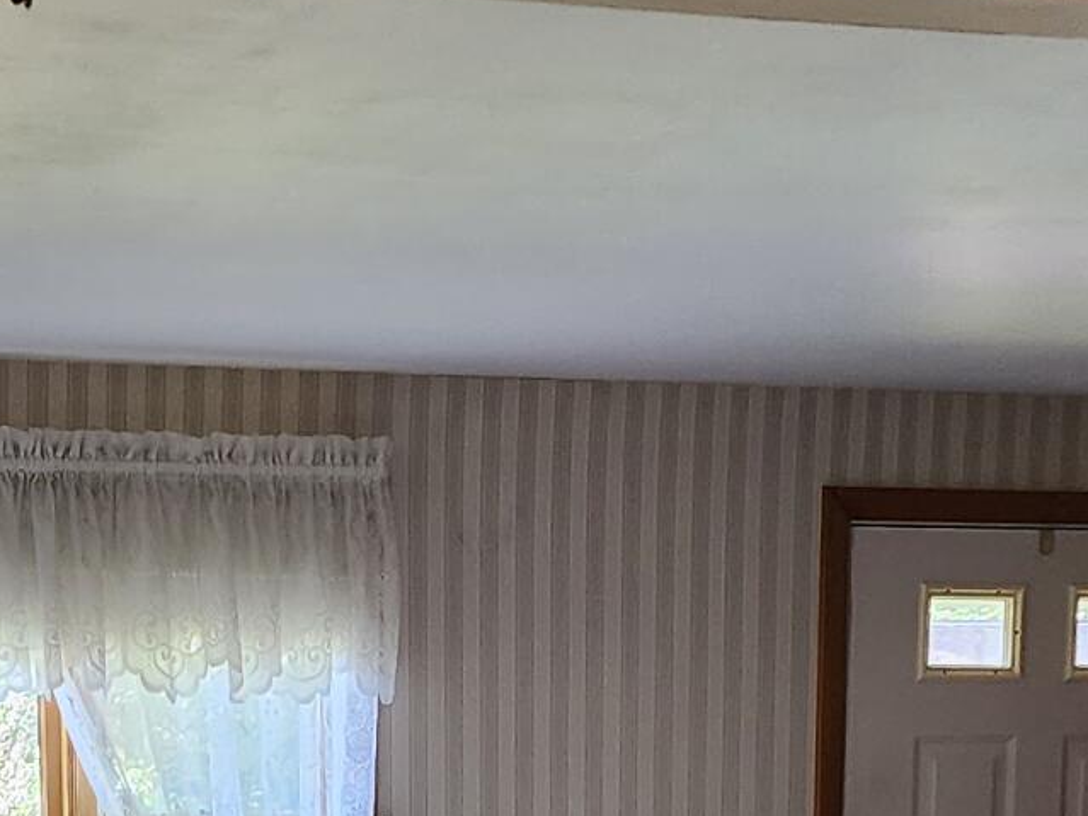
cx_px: 320
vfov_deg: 12.7
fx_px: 3394
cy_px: 1376
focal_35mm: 108
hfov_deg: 18.1
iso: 250
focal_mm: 6.4
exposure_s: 1/120
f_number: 1.8
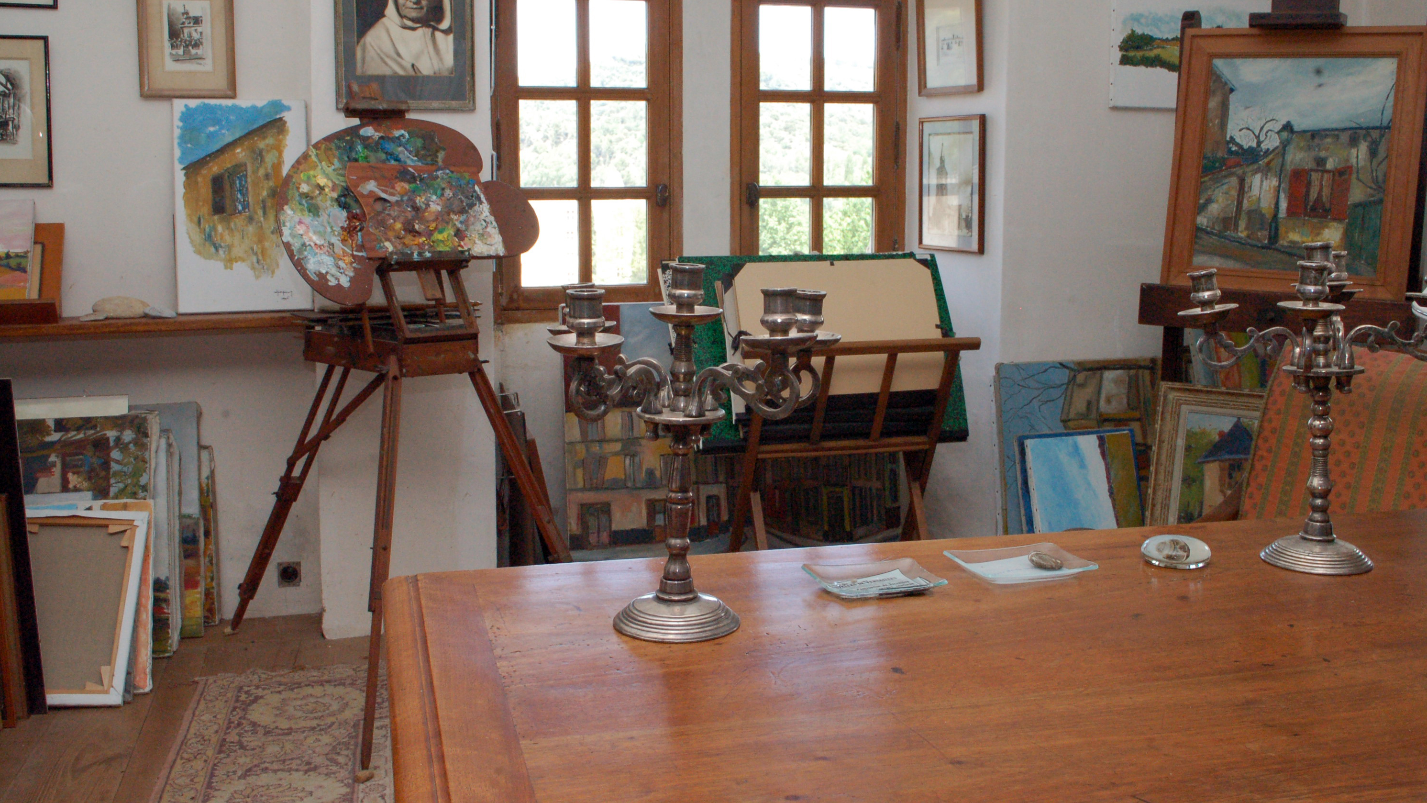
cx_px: 717
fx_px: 1438
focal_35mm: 38
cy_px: 341
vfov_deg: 31.1
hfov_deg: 52.8
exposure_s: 1/60
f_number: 16
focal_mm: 24
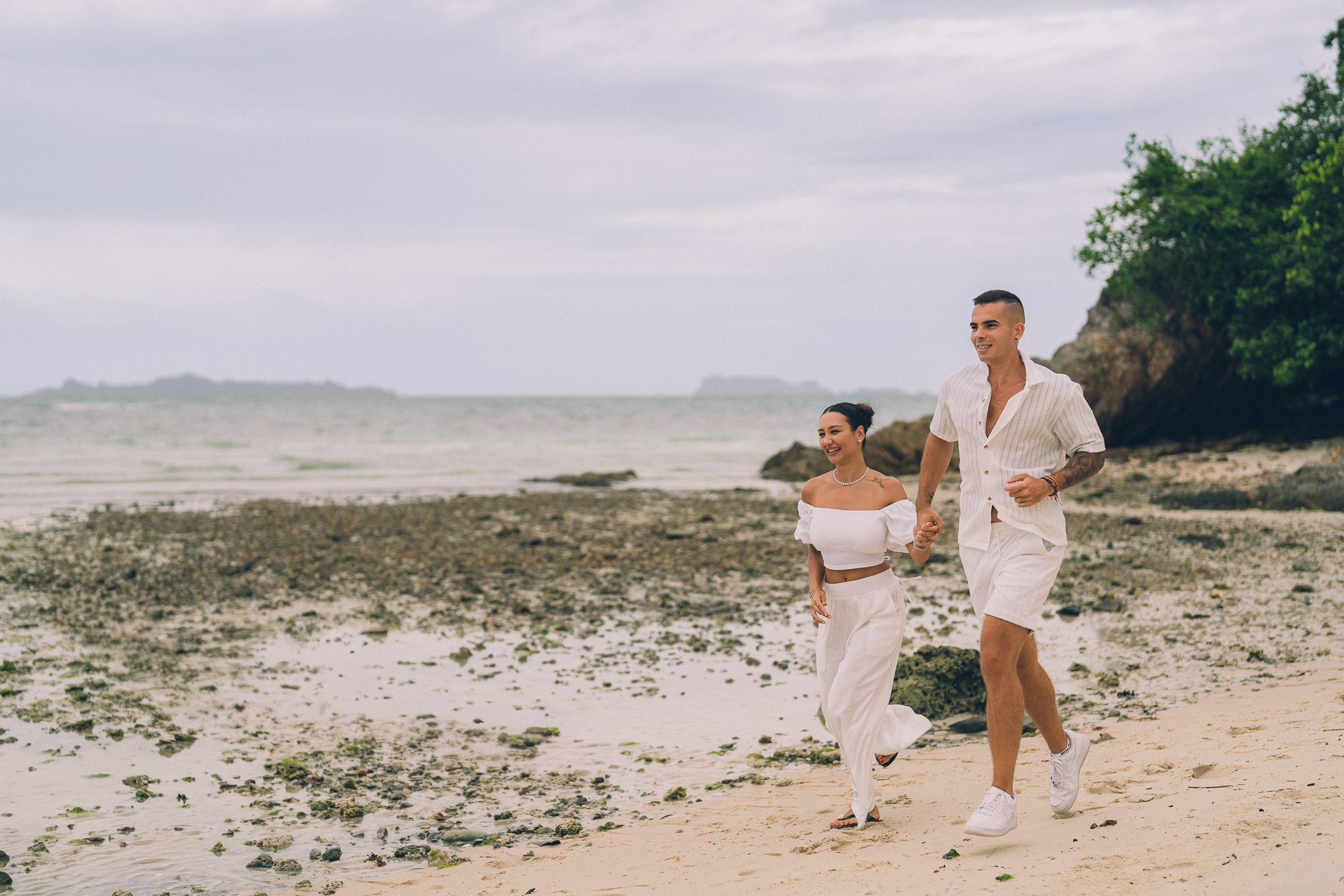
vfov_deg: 25.6
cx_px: 672
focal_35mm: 53
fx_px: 1970
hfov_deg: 37.7
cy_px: 448
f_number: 1.8
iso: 125
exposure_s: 1/1250
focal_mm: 50
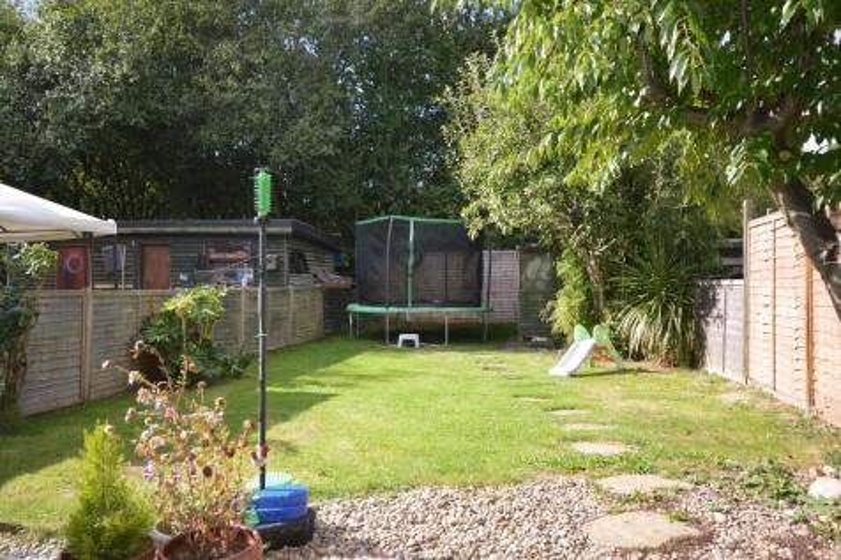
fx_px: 701
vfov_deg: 43.6
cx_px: 420
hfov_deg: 61.9
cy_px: 280
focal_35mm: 30
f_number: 5.6
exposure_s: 1/125
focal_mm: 20
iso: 140
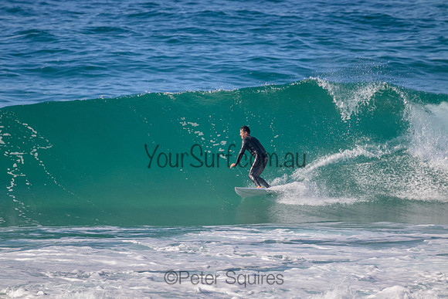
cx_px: 224
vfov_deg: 1.7
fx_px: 9957
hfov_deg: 2.6
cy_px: 150
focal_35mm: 800
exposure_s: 1/2000
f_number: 11
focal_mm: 800
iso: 1600
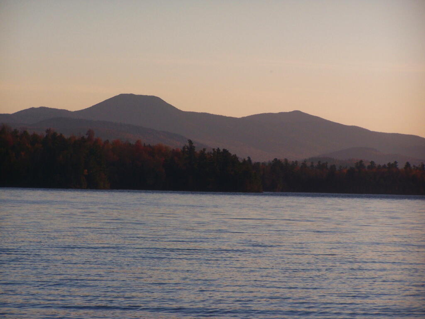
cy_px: 160
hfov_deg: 10.5
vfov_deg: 7.9
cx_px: 212
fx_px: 2320
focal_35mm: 189
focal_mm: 31.3
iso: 80
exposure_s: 1/800
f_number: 3.2
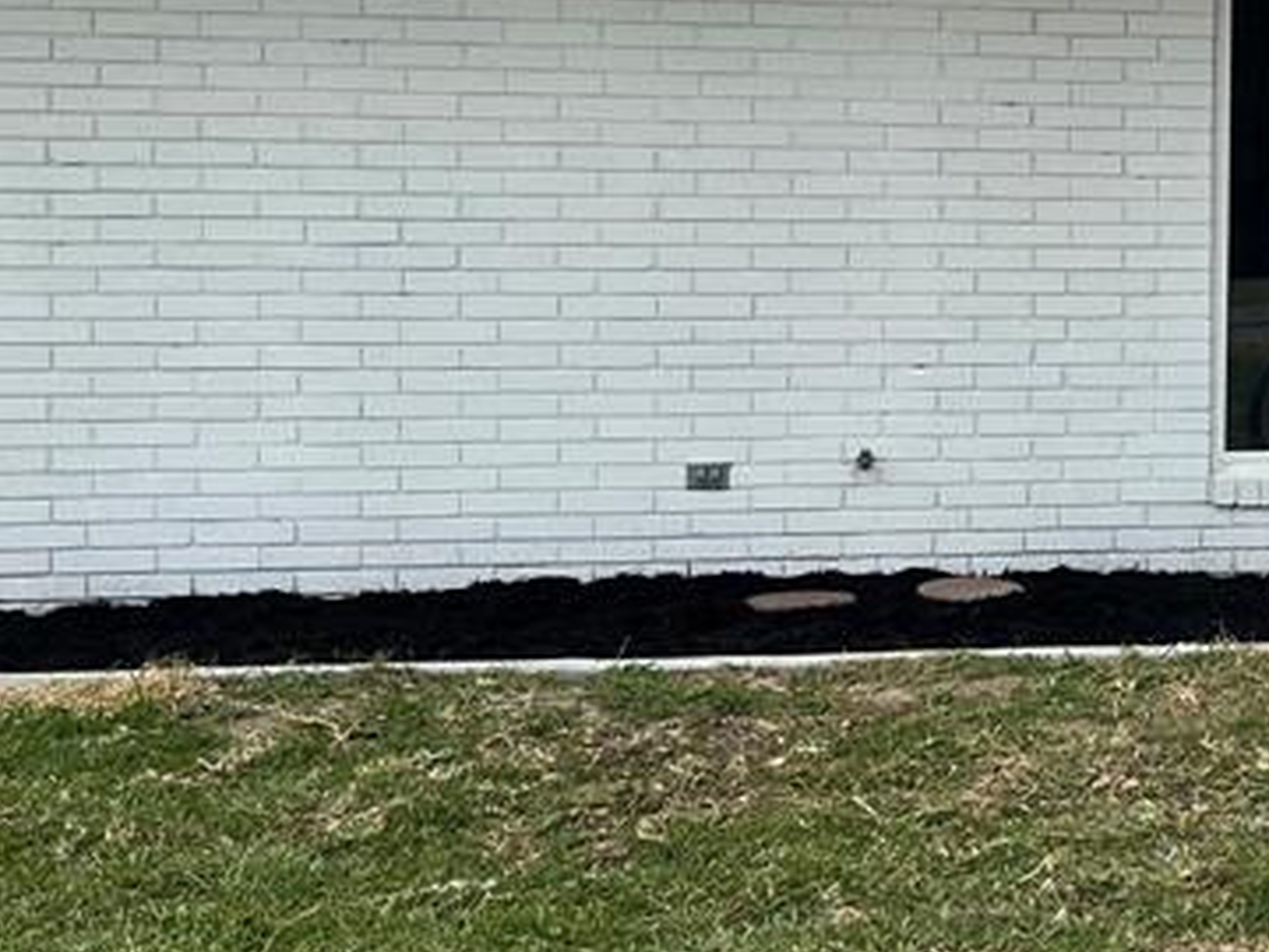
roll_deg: +0.0
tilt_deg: -3.8
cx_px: 1403
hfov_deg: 24.5
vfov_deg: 19.7
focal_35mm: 74
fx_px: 2713
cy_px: 208
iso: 50
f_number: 1.6
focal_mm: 5.1
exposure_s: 1/2101
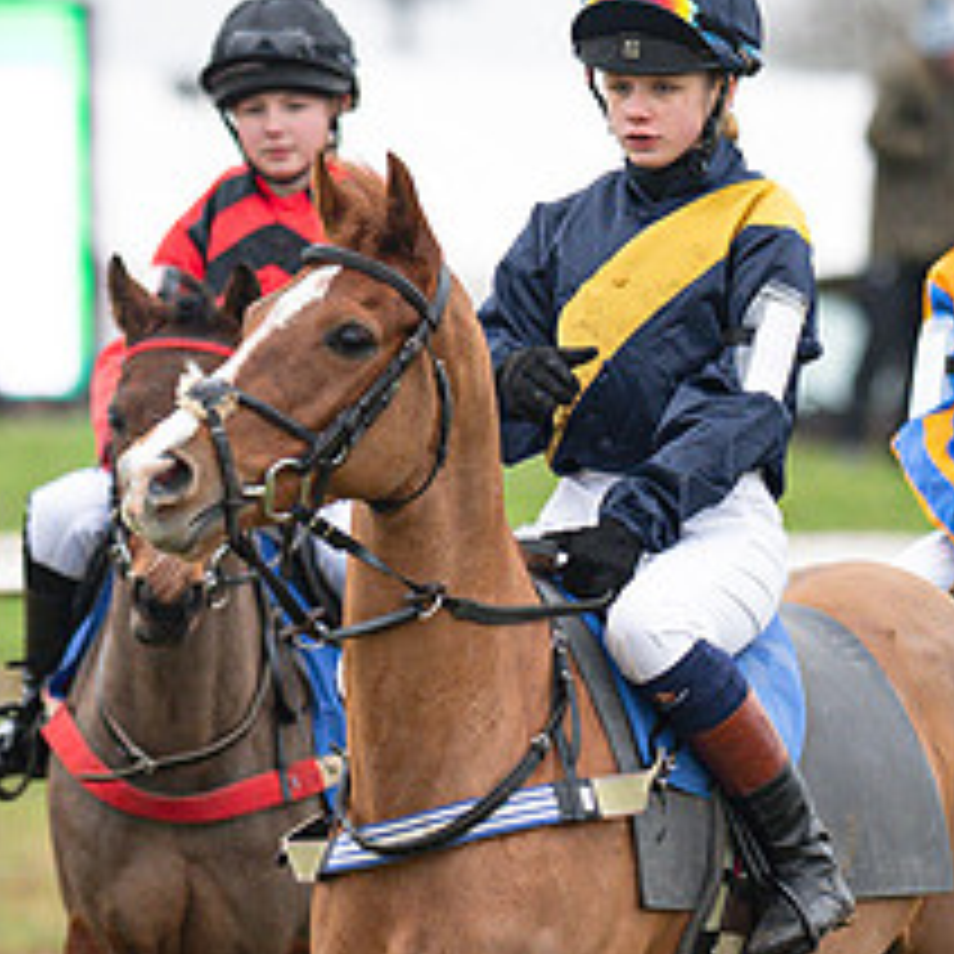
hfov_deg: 2.8
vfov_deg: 2.8
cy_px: 710
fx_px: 19332
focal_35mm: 620
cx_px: 262
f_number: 1.9
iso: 800
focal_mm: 135
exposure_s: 1/1200
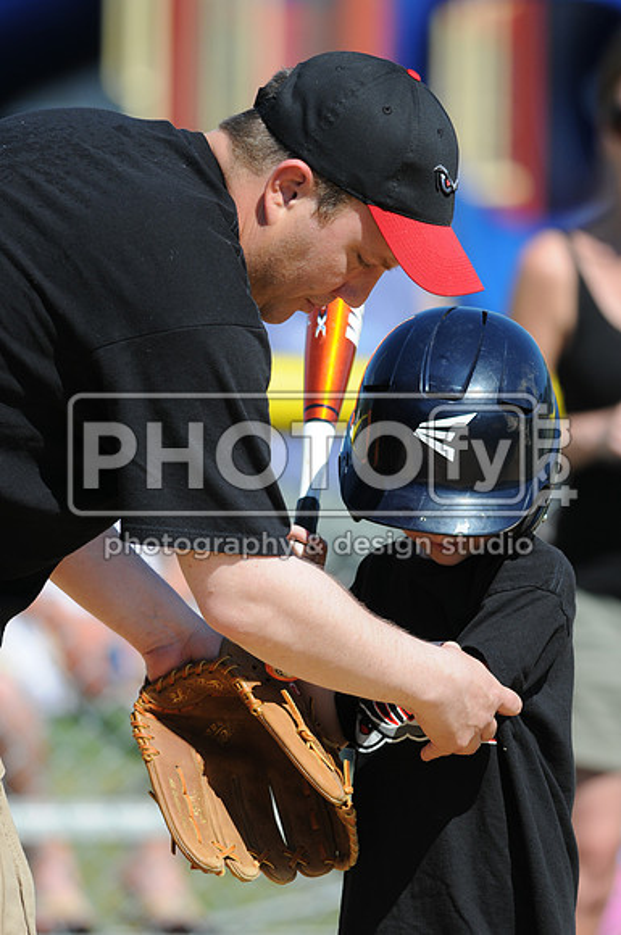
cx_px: 310
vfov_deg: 4.6
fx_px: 11678
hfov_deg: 3.0
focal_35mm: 450
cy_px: 468
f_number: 4
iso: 200
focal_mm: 300
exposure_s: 1/1600
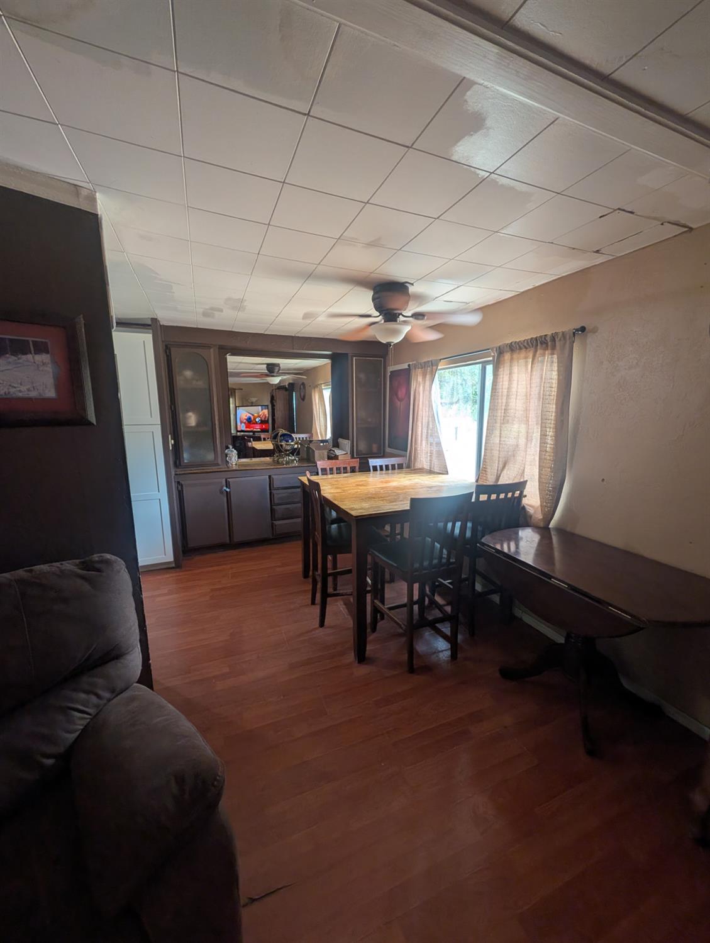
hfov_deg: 94.7
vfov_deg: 110.4
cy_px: 472
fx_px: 327
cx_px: 355
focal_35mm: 12
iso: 59
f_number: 1.7
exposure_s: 1/53.2
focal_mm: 2.02
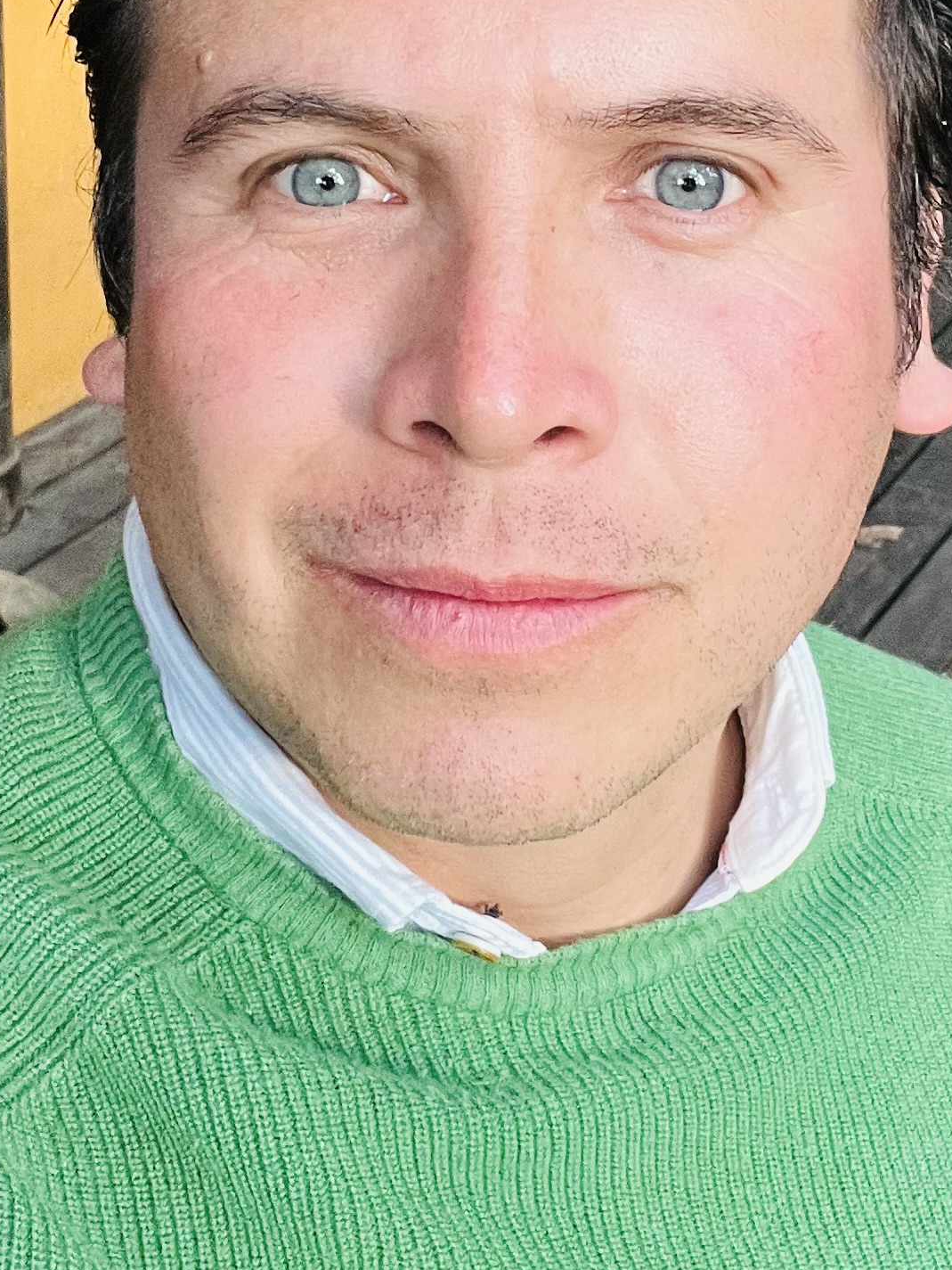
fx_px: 2383
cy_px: 325
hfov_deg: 22.5
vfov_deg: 29.4
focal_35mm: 65
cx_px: 625
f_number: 2.2
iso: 200
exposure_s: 1/60
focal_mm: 2.71
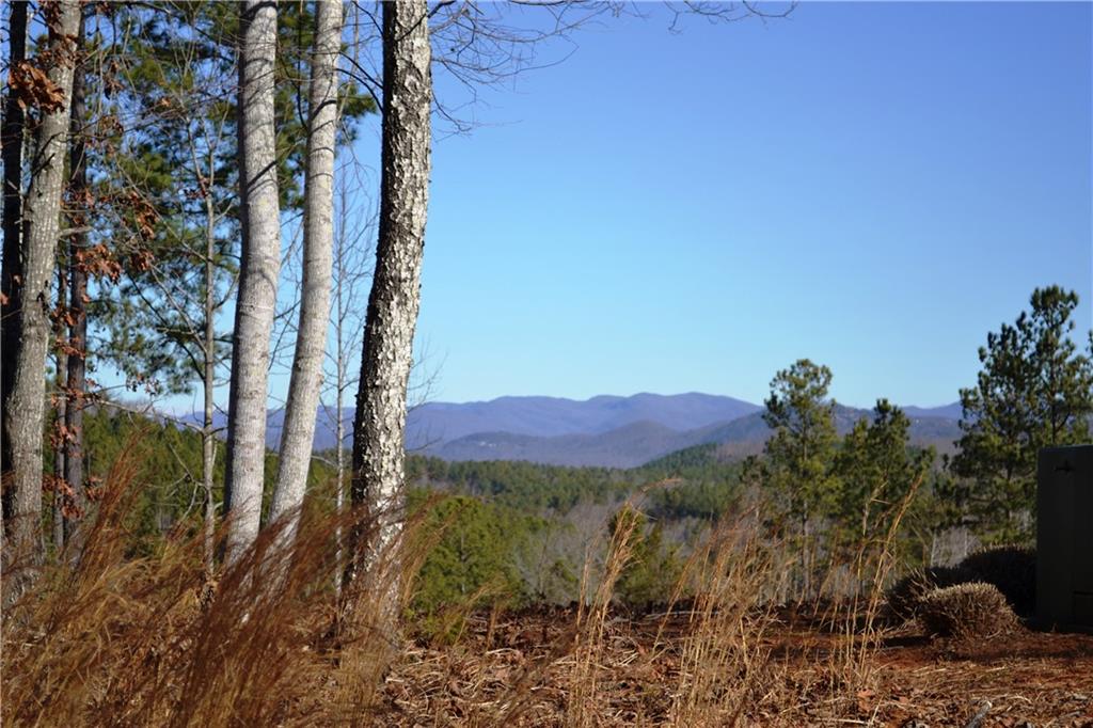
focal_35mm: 82
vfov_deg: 16.5
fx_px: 2504
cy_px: 364
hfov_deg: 24.6
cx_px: 546
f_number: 5.6
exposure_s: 1/400
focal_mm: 55
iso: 100
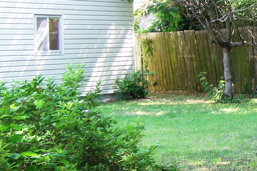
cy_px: 106
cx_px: 301
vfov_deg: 12.8
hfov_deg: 18.2
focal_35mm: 107
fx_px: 764
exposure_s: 1/100
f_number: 2.8
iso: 160
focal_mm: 6.3
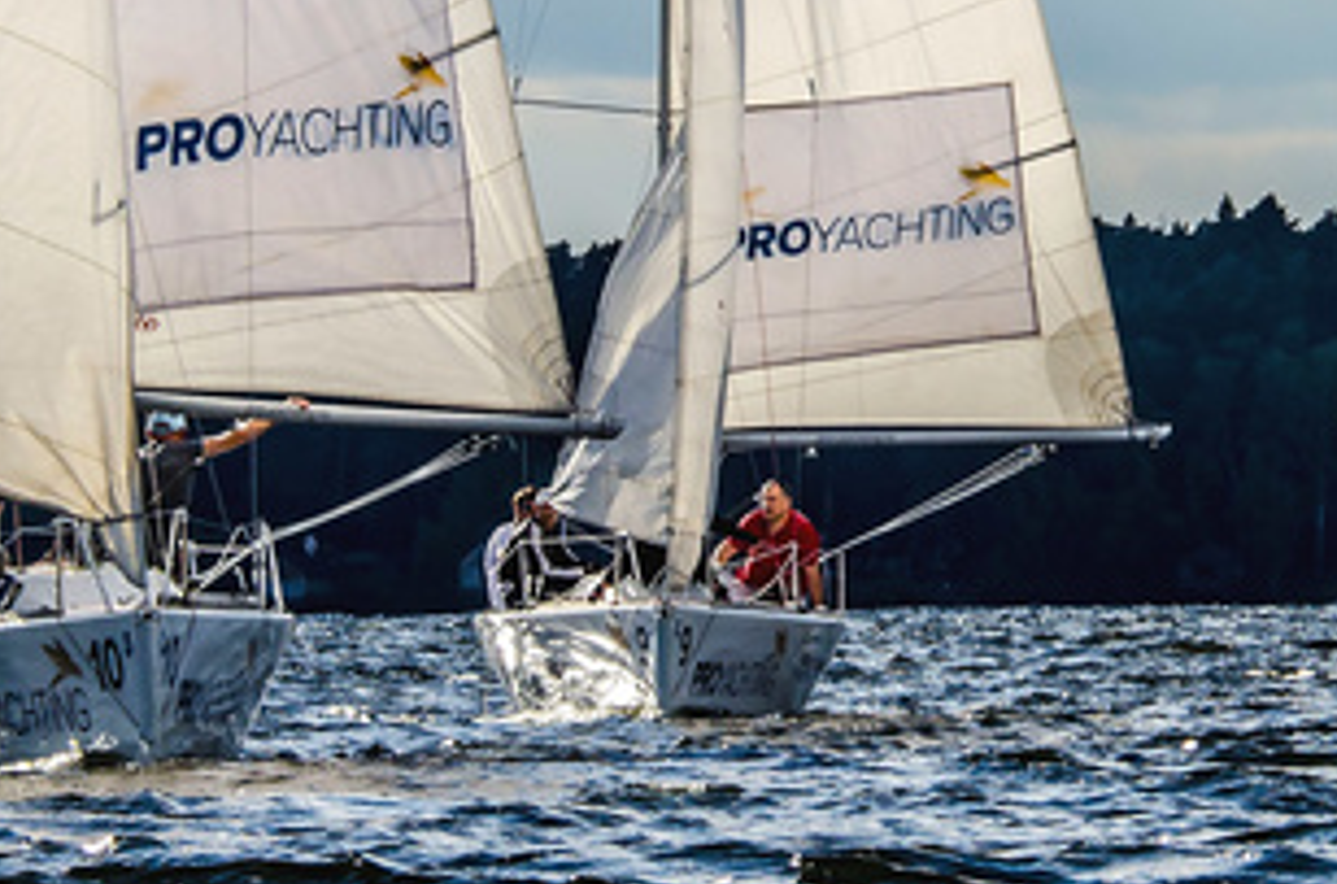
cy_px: -244
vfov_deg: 2.8
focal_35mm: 496
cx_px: 997
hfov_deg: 4.2
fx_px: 18373
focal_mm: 112
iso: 320
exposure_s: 1/500
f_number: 11
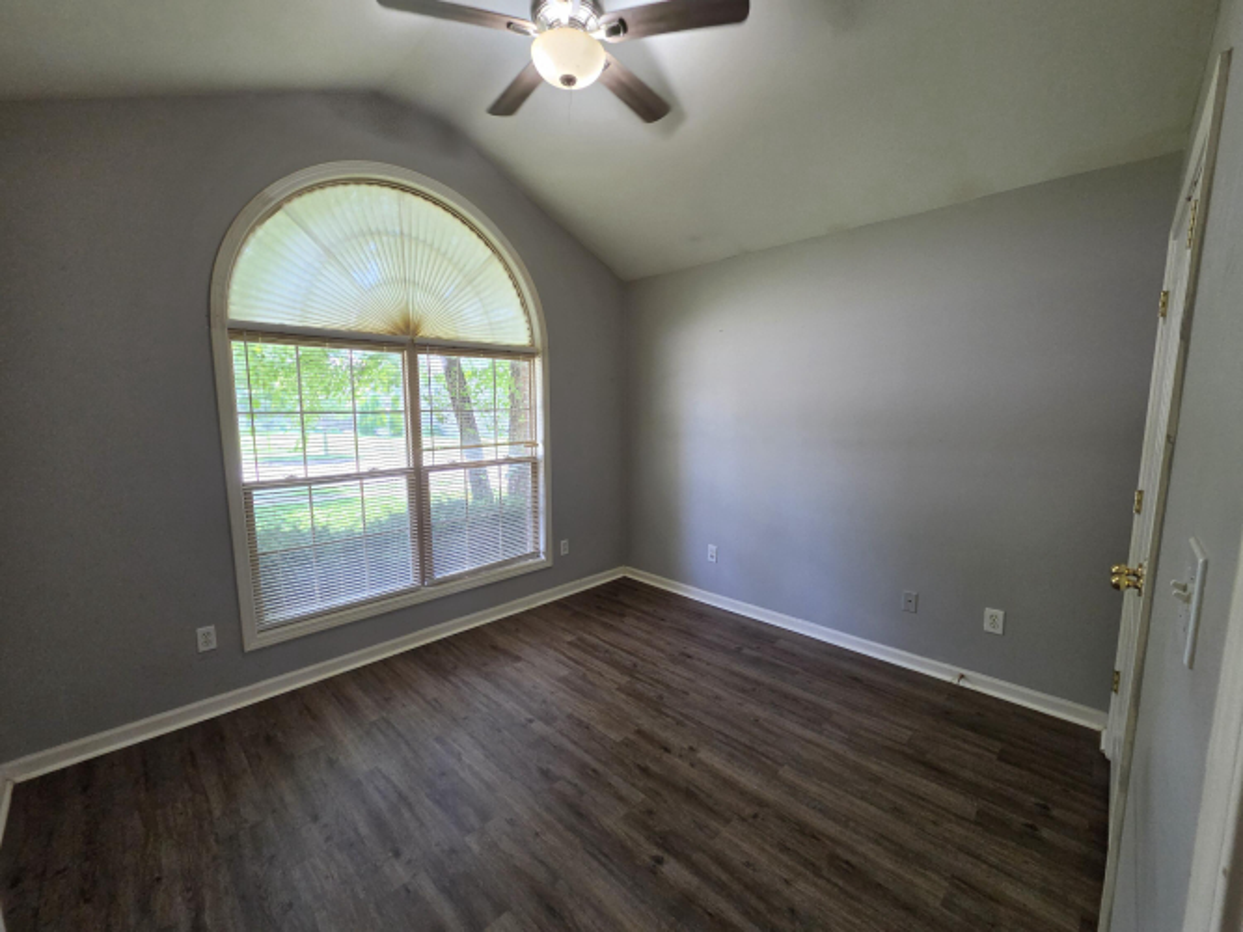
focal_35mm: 13
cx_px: 622
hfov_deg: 106.2
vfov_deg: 89.9
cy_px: 466
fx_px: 467
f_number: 2.2
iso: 320
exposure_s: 1/120
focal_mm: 2.2
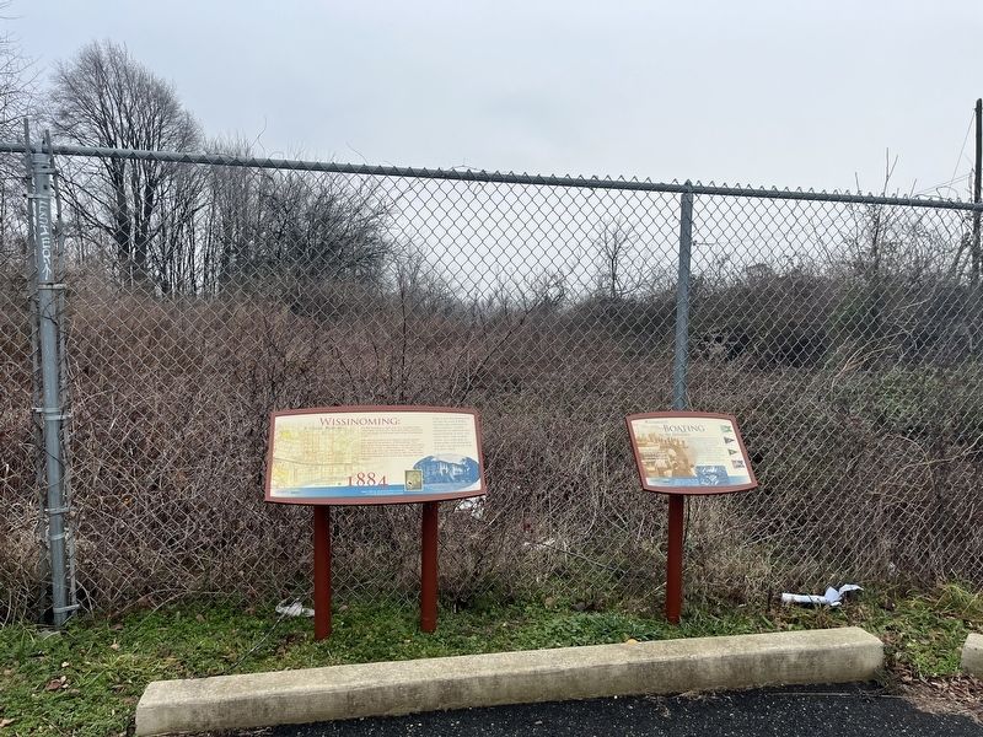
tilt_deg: -3.4
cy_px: 368
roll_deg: -0.3
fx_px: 738
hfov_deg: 67.3
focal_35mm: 26
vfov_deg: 53.1
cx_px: 492
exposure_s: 1/906
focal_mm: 5.1
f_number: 1.6
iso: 50
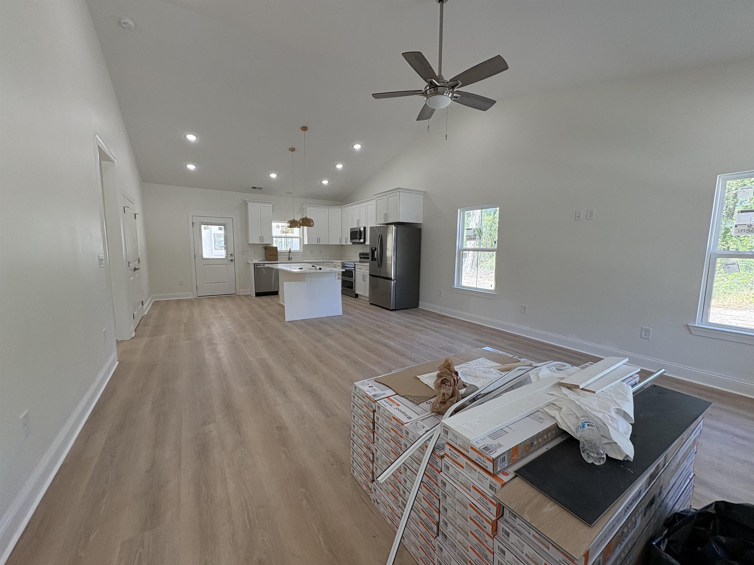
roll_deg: -0.3
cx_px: 377
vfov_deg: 85.7
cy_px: 282
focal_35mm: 14
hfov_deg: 102.1
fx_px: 305
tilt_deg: -6.6
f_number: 2.2
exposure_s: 1/135
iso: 125
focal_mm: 2.22
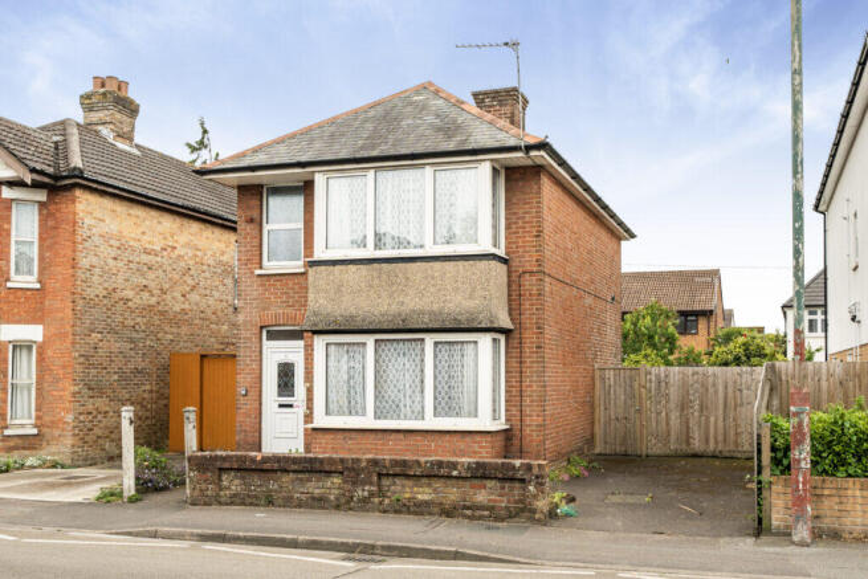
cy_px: 290
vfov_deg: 36.9
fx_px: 868
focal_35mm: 36
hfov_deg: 53.1
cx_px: 434
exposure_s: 1/500
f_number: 8
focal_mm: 24
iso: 400
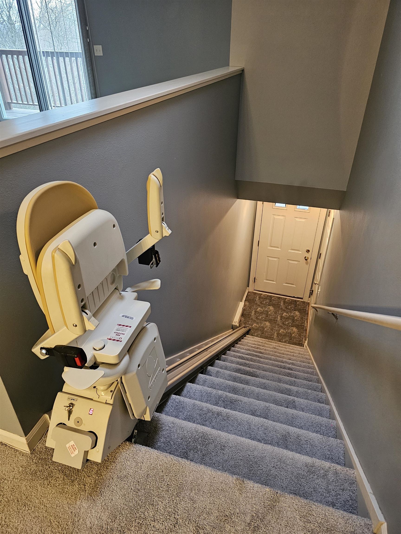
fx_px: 355
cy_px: 267
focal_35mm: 23
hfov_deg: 58.9
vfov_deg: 73.9
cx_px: 200
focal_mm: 6.3
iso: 640
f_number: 1.7
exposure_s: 1/40
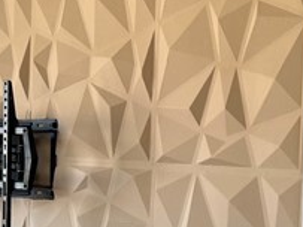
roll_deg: -2.7
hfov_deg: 14.4
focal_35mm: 131
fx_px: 1146
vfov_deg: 11.1
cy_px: 252
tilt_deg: -3.1
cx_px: 394
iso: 40
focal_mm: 5.7
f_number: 1.5
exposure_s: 1/168
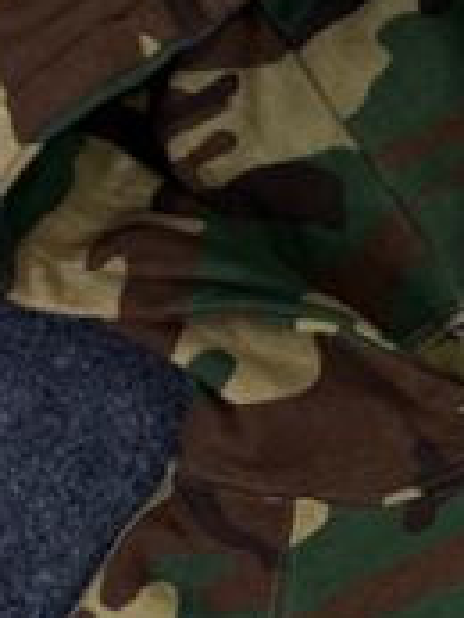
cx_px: 507
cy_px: 363
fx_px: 1321
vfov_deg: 26.3
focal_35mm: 74
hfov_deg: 19.1
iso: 160
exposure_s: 1/100
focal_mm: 6.76
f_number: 1.78
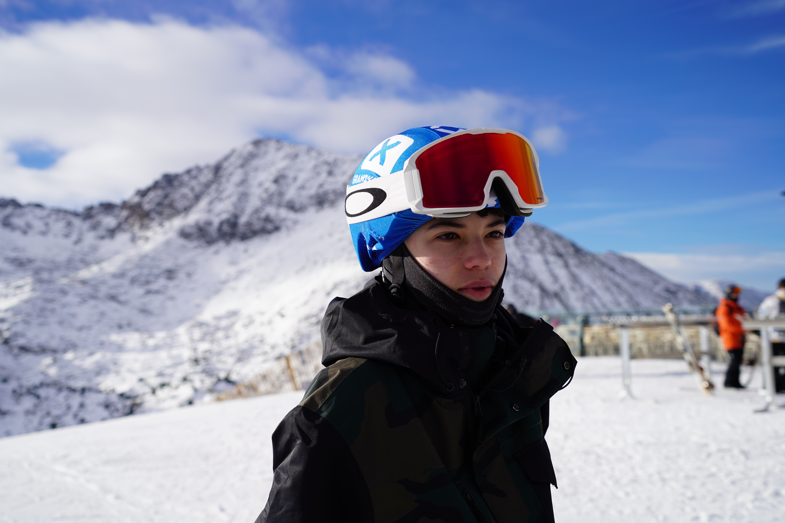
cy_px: 262
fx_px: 894
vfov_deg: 32.6
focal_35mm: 41
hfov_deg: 47.4
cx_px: 392
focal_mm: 41
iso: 100
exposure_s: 1/640
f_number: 5
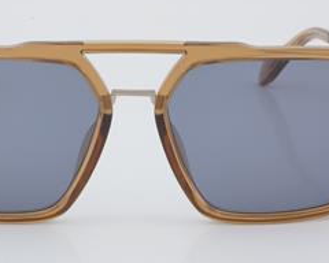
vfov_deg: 12.0
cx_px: 133
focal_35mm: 129
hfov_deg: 14.9
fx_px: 1254
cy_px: 121
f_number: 32
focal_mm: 55
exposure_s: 1/3
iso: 100
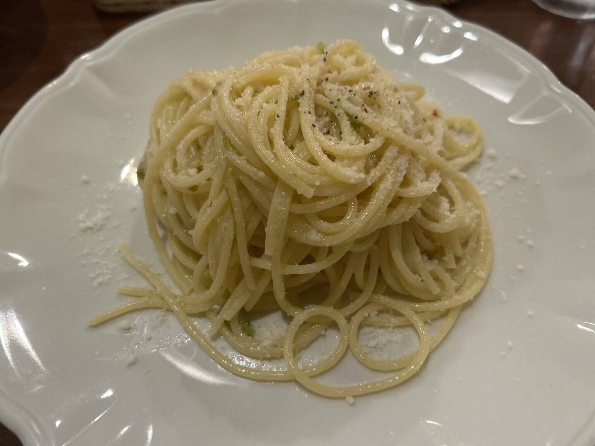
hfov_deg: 67.3
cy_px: 223
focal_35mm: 26
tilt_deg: -54.5
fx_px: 447
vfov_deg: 53.1
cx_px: 298
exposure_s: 1/50
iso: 125
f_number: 1.5
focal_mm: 5.7
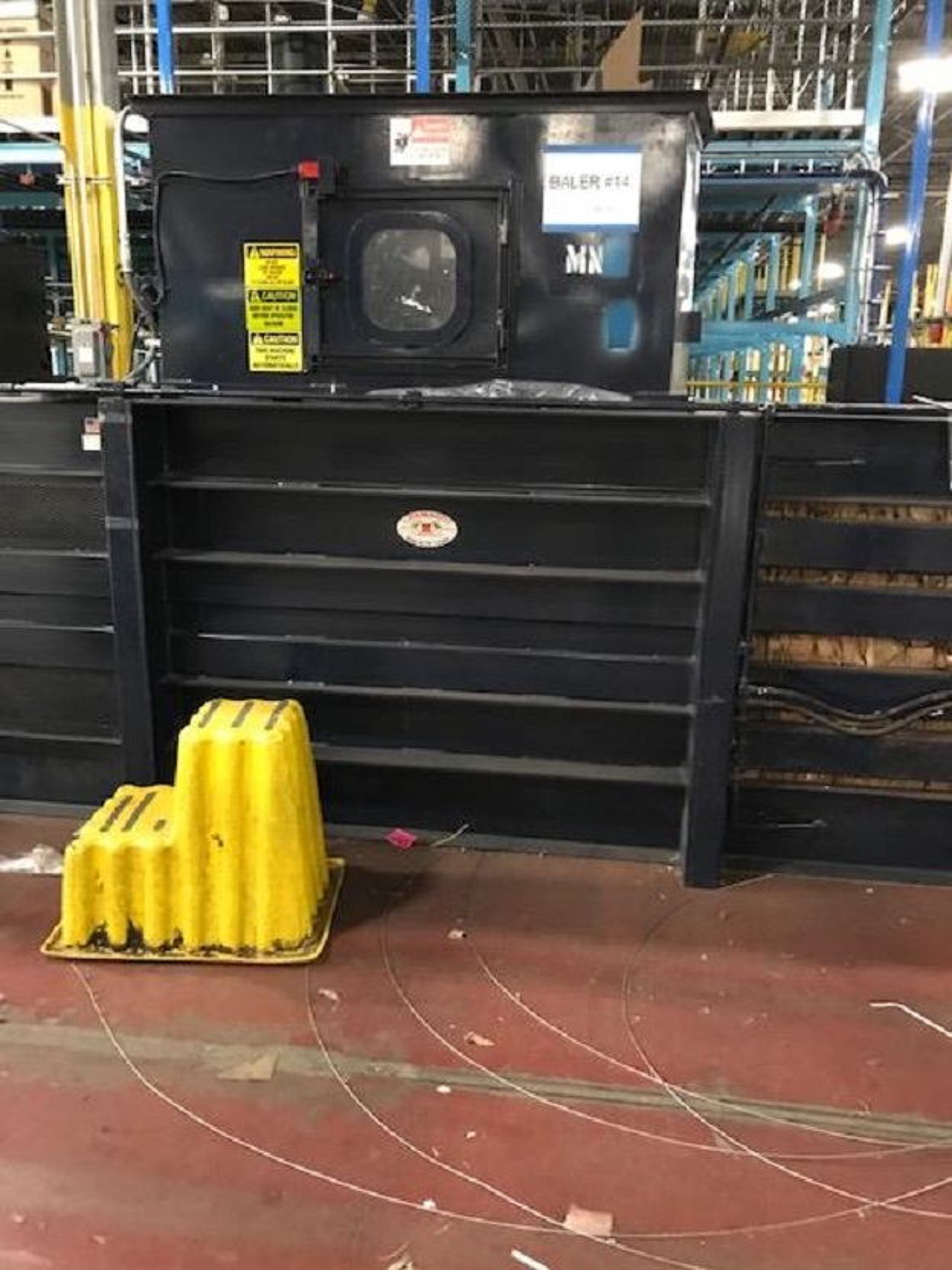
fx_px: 1027
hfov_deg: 49.7
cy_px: 635
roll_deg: +0.4
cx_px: 476
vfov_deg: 63.4
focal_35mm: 28
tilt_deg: -12.6
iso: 100
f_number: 1.8
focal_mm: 3.99
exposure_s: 1/4
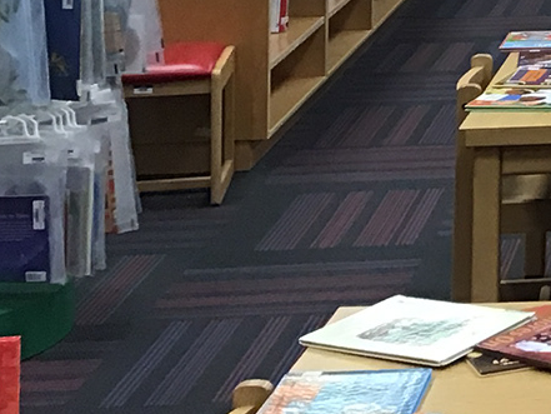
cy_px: -381
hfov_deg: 12.6
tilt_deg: +4.2
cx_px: 1134
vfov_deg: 10.2
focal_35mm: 135
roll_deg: -1.0
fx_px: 2149
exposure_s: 1/30
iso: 50
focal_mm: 3.3
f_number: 2.4
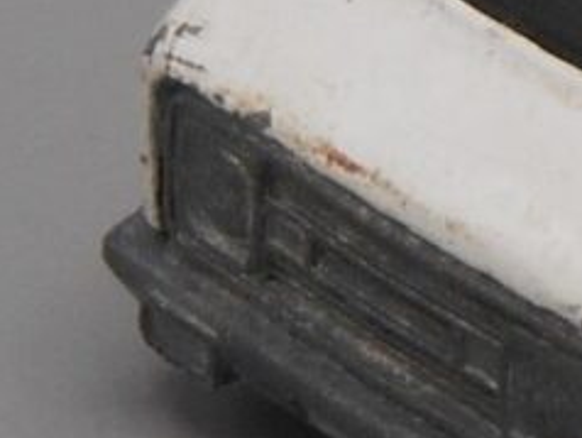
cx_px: 1052
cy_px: 29
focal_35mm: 451
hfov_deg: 4.3
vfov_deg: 3.3
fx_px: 7590
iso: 80
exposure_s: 1/100
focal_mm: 18.8
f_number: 5.1
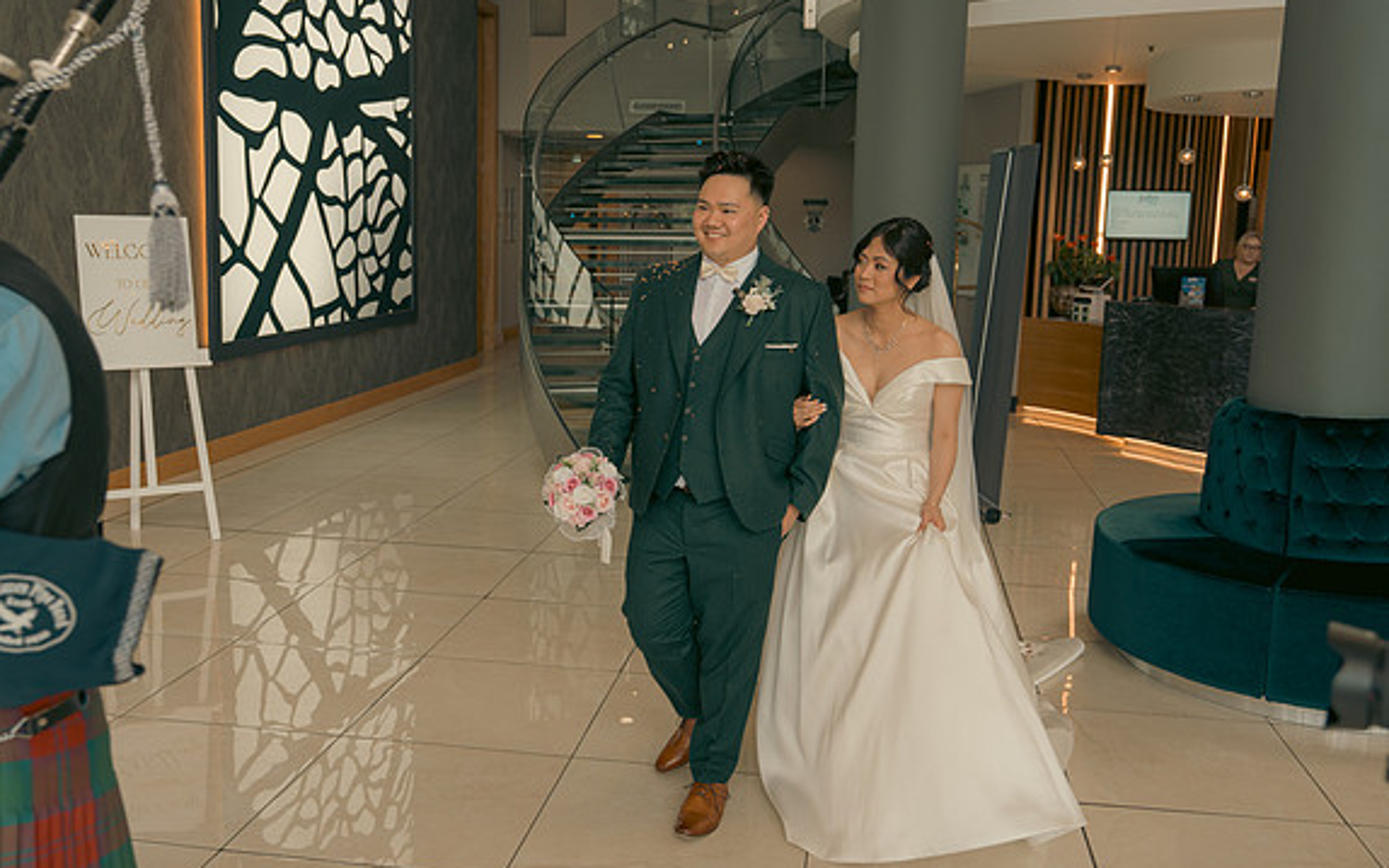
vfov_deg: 37.3
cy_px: 415
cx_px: 692
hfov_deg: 56.7
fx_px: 1287
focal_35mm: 34
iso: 320
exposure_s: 1/160
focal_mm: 33
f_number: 3.5
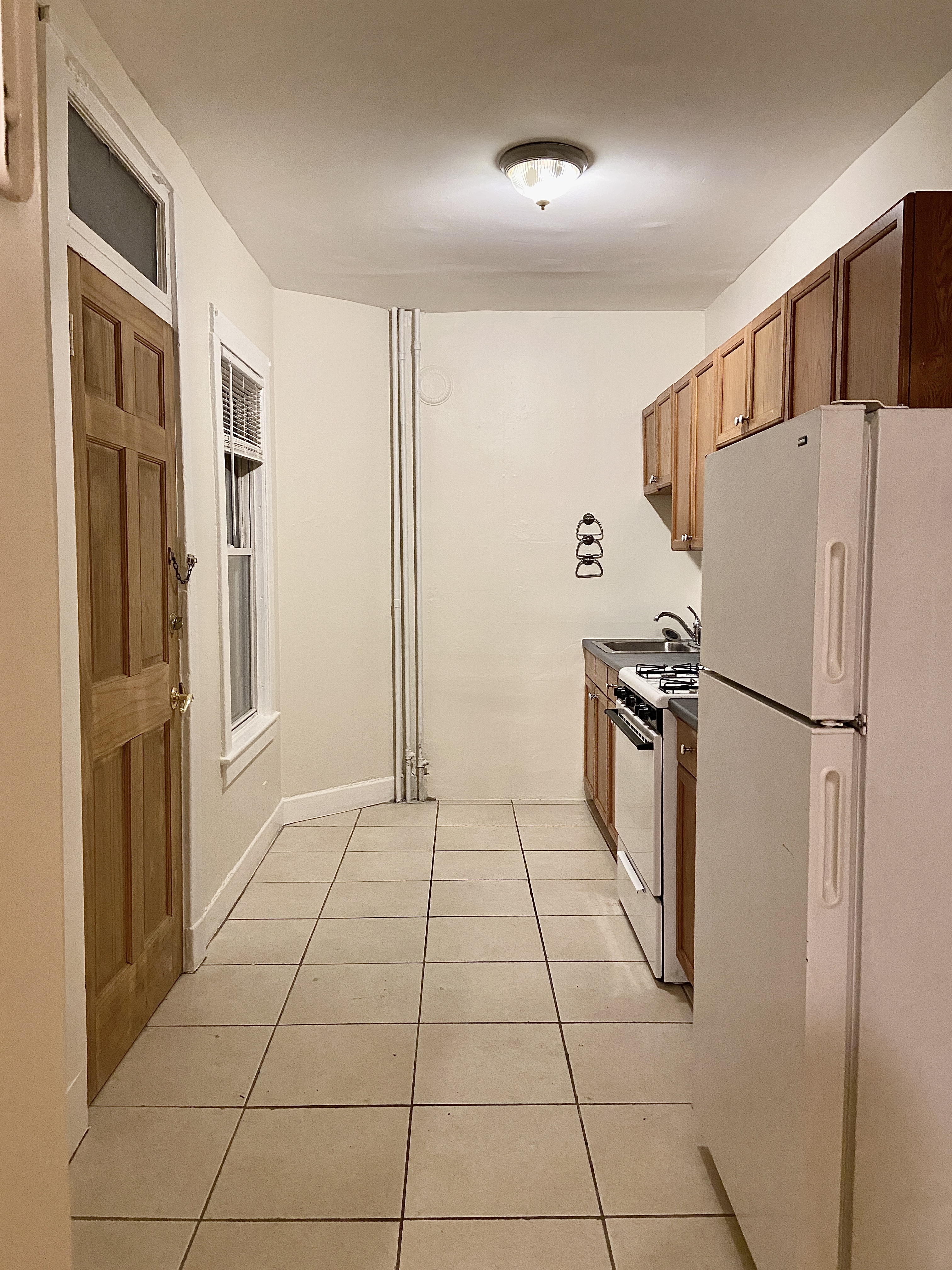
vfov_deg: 67.3
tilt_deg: -2.9
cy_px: 635
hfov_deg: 53.1
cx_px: 476
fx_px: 953
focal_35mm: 26
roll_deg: +0.4
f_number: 1.8
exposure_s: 1/60
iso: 320
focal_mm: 4.25
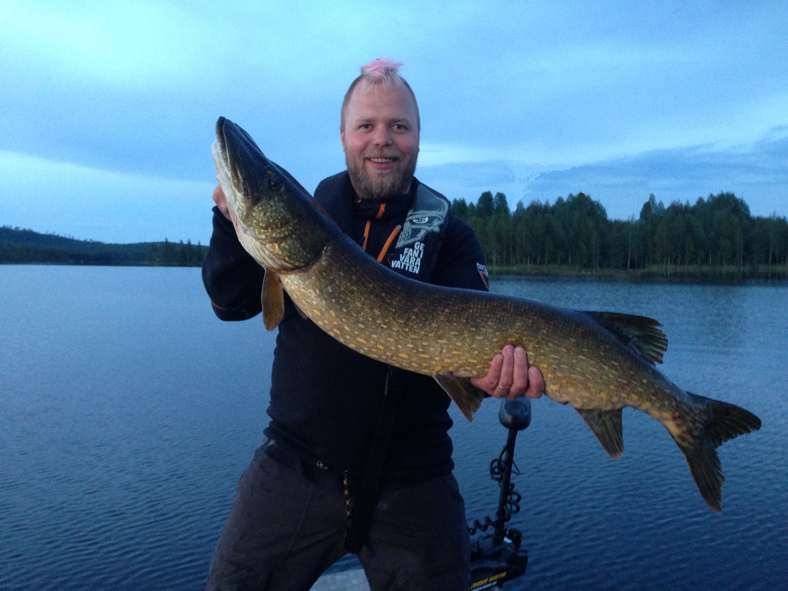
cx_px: 394
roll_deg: -0.4
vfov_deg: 42.9
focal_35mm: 33
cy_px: 296
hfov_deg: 55.4
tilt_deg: -2.9
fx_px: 751
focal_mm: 4.12
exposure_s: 1/20
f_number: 2.4
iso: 250
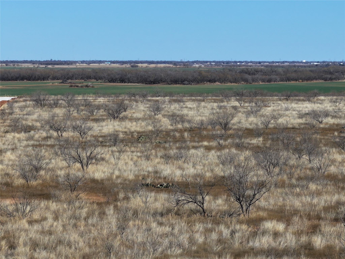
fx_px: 1654
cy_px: 130
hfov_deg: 11.9
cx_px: 172
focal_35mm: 166
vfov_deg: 8.9
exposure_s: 1/800
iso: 110
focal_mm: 30.71
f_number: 3.4
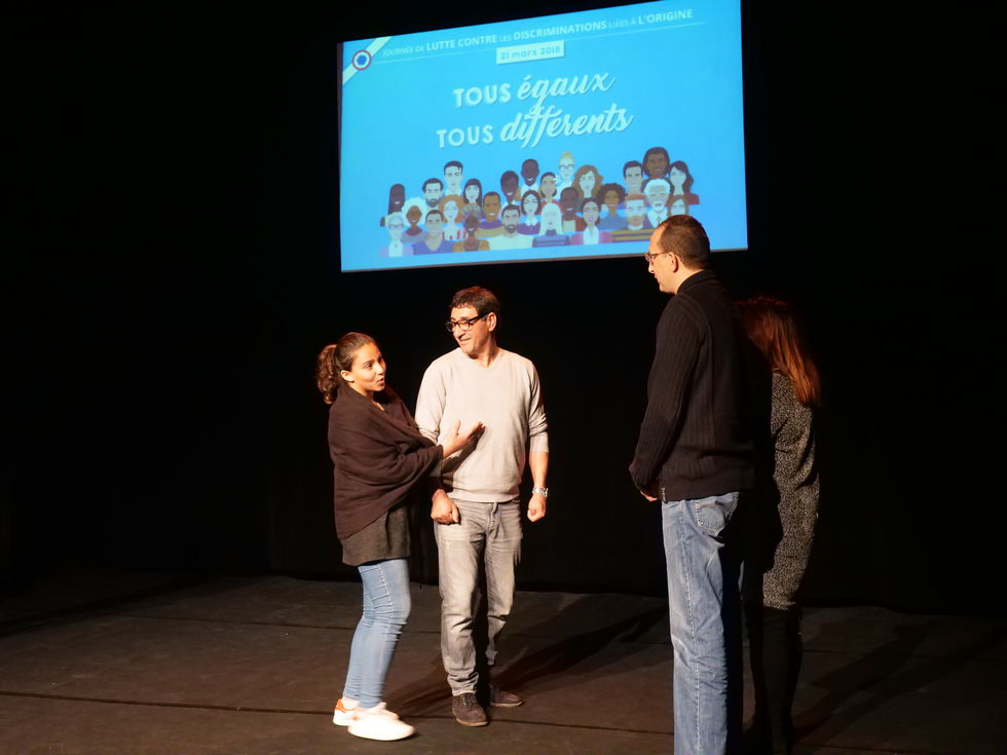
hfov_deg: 39.7
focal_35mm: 48
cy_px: 378
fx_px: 1396
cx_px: 504
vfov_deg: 30.3
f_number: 3.5
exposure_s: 1/30
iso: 3200
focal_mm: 24
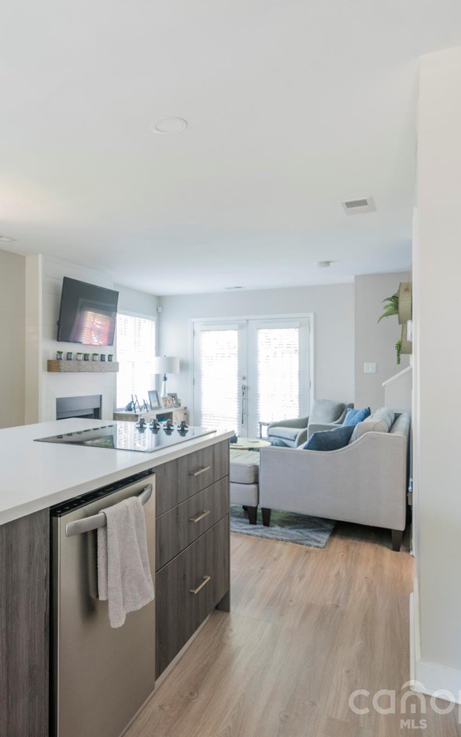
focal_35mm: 25
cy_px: 374
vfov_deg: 72.5
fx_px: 503
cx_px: 96
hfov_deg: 46.8
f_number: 13
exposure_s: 1/1.67
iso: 400
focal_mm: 16
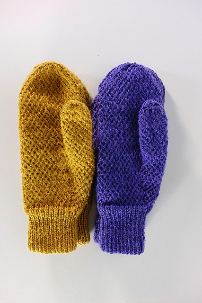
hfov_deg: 46.4
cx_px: 101
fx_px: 236
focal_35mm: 28
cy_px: 152
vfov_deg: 65.5
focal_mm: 10.4
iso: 800
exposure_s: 1/30
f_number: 5.6
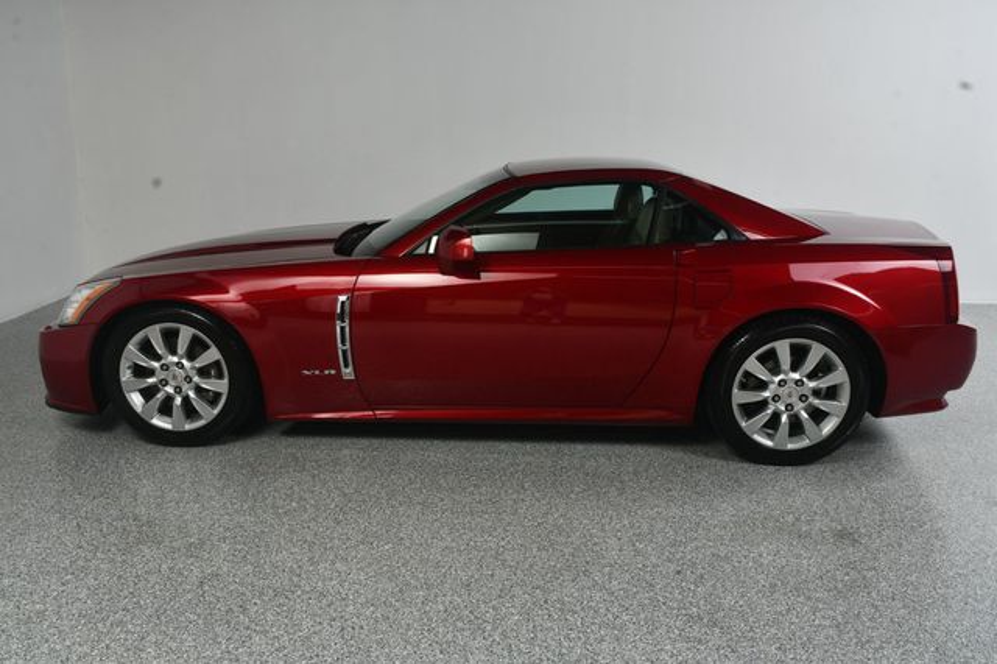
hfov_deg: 62.0
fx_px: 830
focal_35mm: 30
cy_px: 332
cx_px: 498
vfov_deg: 43.6
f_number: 13
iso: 100
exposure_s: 1/160
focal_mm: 20
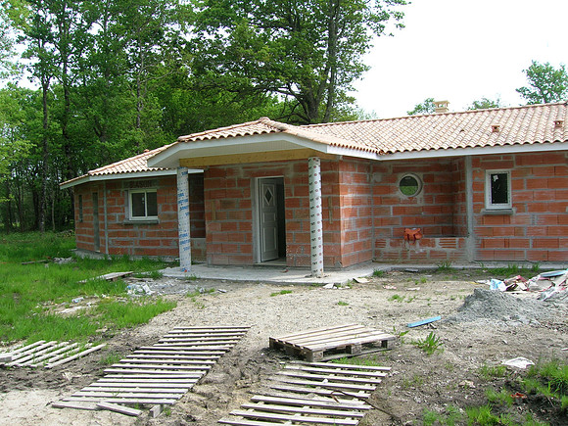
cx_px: 284
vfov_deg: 41.8
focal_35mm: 34
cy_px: 213
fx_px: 558
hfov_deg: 54.0
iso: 50
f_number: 4.9
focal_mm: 5.7
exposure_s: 1/164
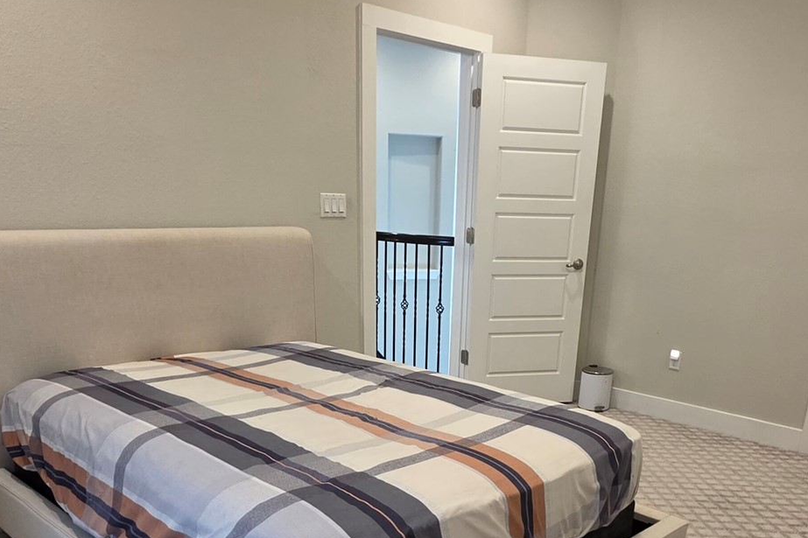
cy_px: 479
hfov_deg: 61.9
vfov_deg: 40.5
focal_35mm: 30
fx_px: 673
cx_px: 432
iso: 160
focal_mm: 2.2
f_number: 1.9
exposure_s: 1/60
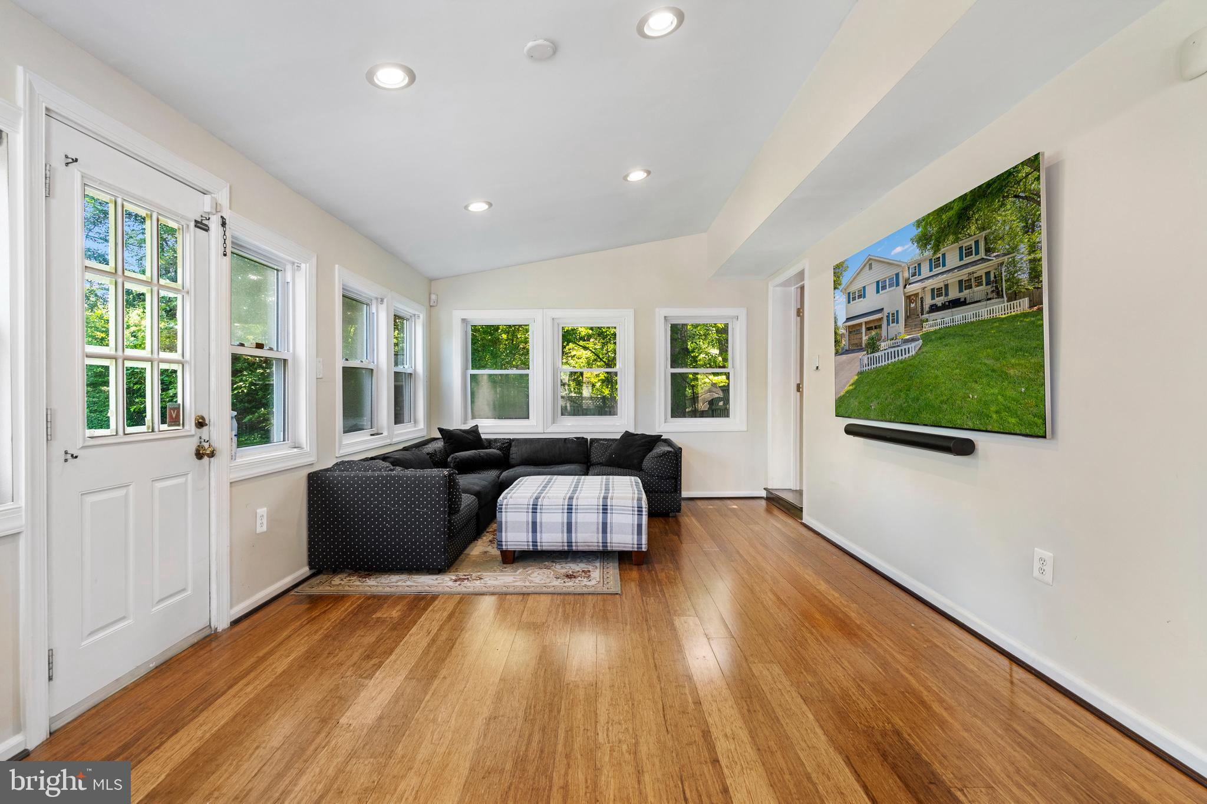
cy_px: 402
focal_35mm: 16
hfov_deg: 96.7
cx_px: 604
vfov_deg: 73.7
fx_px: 536
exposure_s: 1/500
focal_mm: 16
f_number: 8
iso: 640
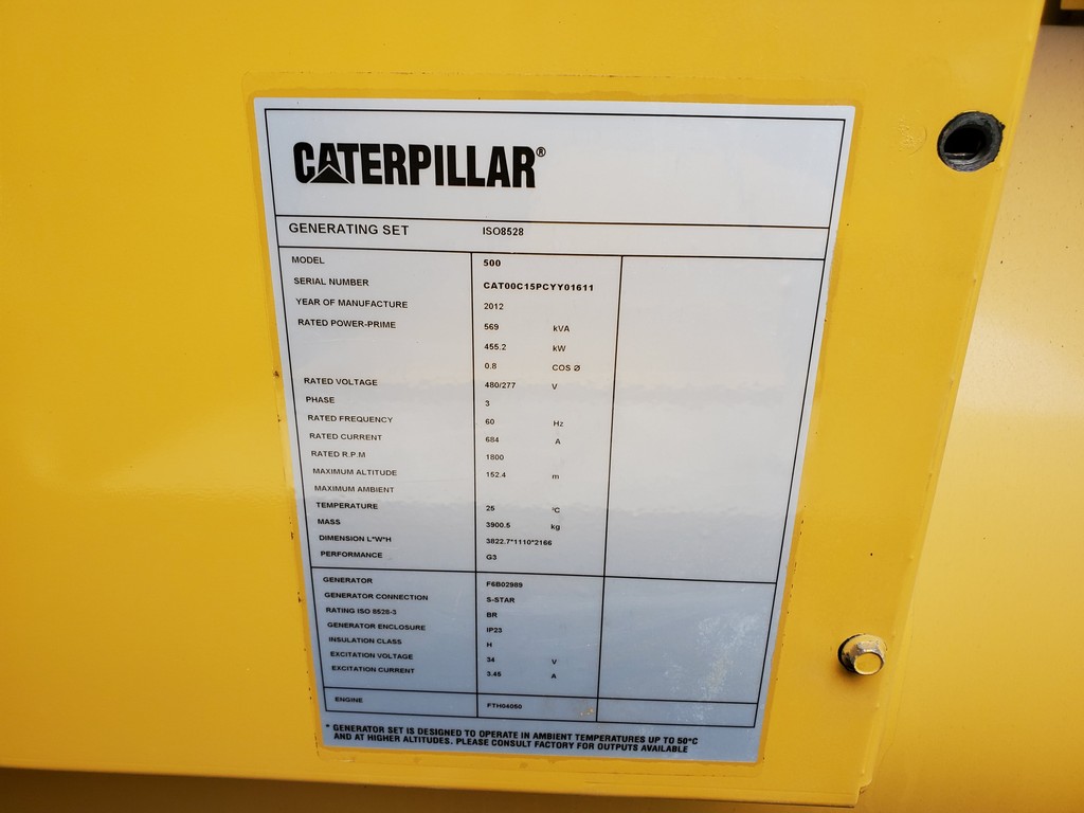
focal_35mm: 26
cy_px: 406
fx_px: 814
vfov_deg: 53.1
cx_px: 542
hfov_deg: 67.3
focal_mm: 4.3
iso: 64
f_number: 2.4
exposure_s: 1/120
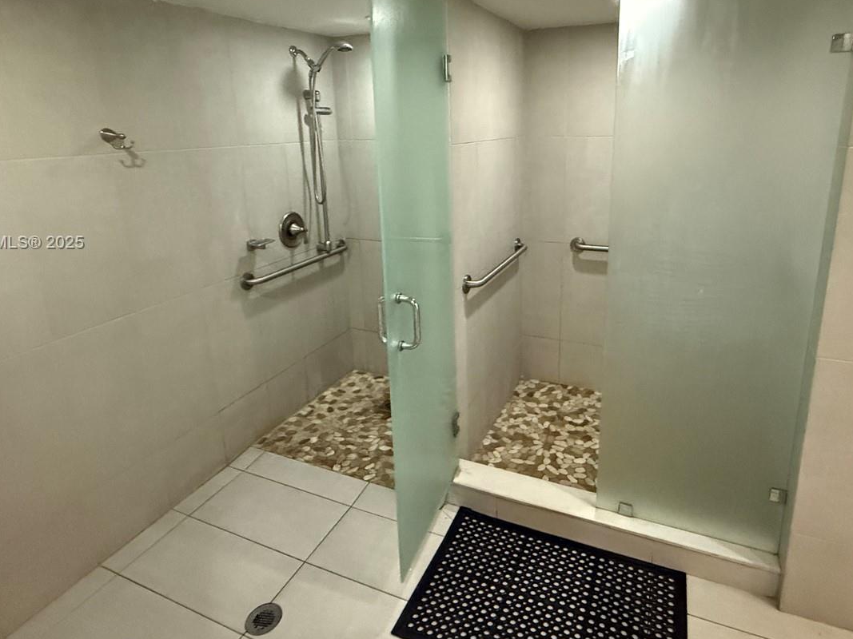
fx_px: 517
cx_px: 468
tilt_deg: -13.6
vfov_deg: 62.6
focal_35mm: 21
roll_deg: +1.9
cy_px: 244
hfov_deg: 78.8
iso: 1000
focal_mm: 2.22
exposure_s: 1/60
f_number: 2.2
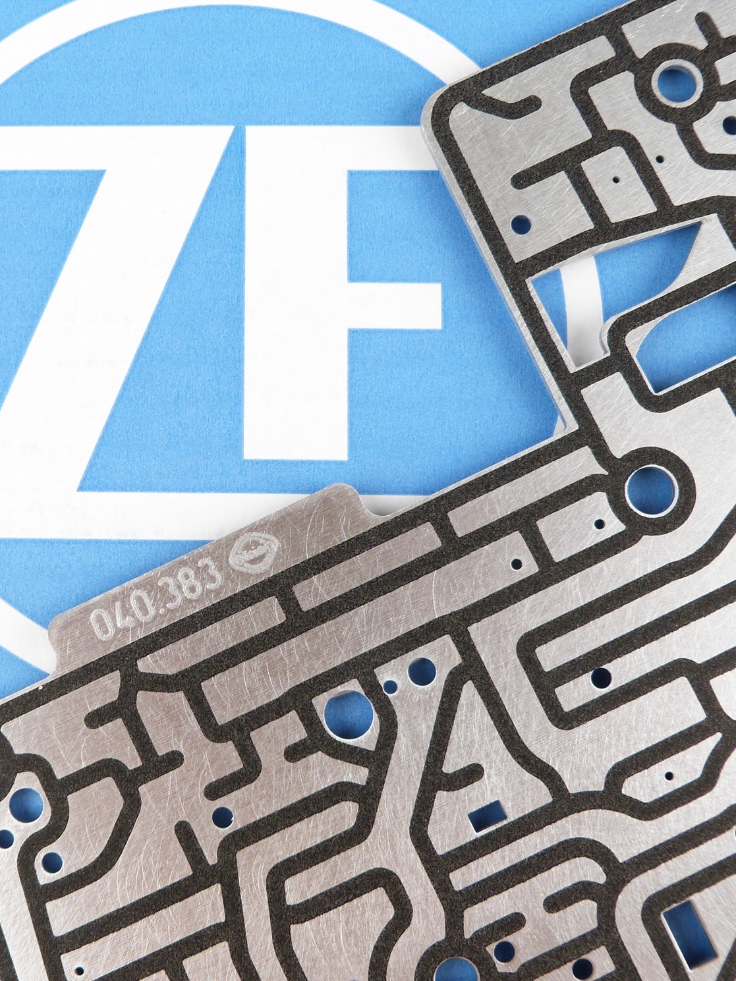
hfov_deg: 30.3
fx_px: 1332
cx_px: 171
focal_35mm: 47
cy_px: 493
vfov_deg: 40.4
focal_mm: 6.2
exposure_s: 1/60
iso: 125
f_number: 3
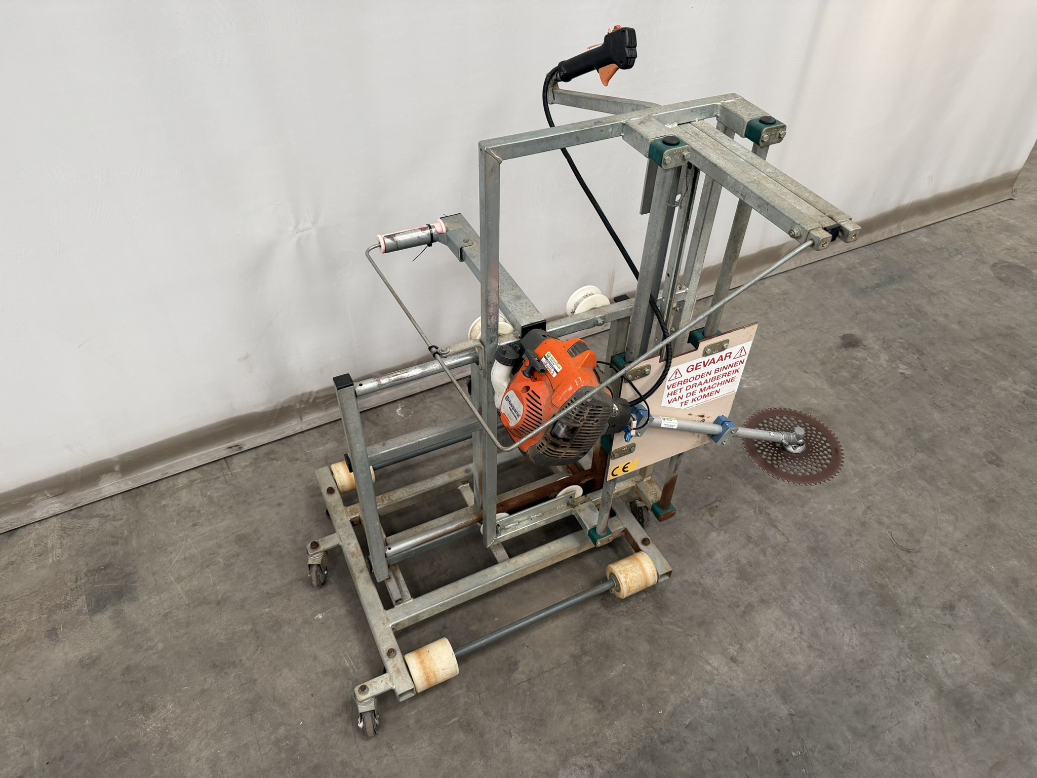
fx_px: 719
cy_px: 389
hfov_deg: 71.6
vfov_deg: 56.8
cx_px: 518
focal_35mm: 24
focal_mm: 6.76
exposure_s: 1/121
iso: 200
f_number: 1.78
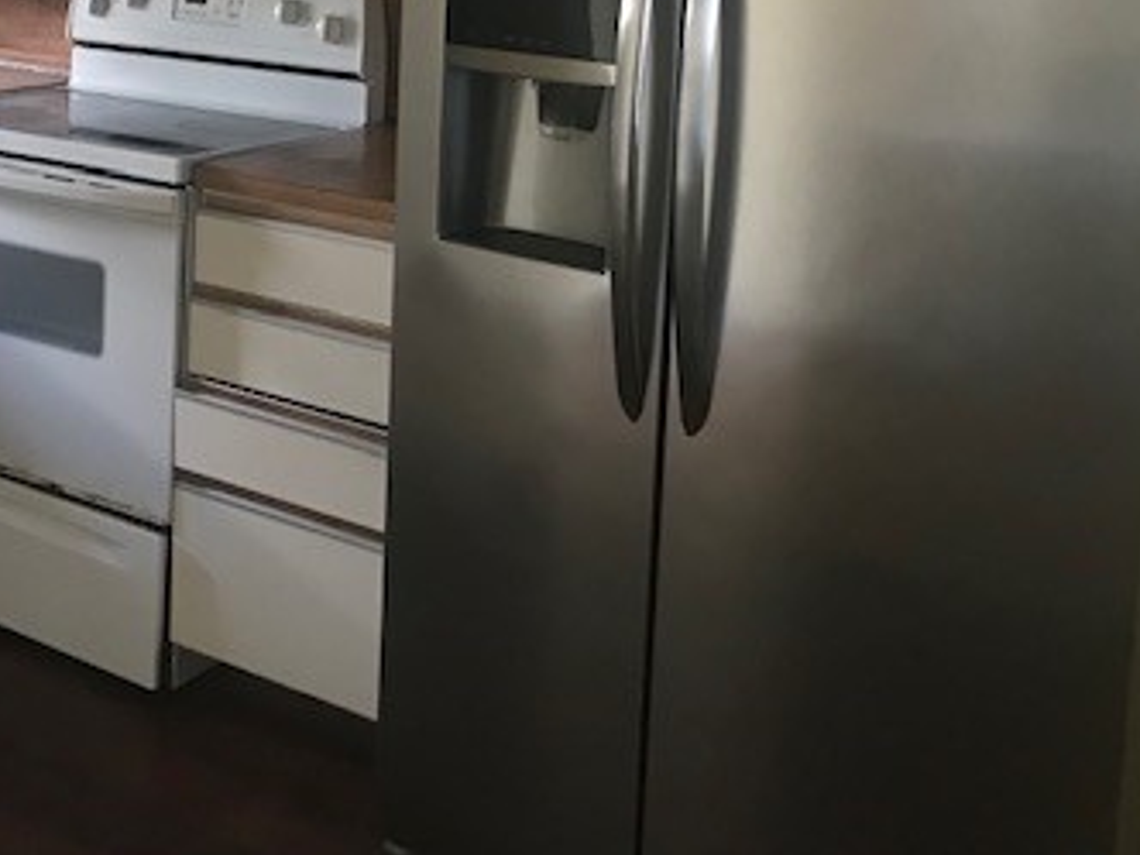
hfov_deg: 34.1
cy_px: 34
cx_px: 179
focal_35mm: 54
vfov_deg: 25.9
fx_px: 1778
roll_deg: -2.5
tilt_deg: -6.8
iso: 100
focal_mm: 3.99
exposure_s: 1/13
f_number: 1.8
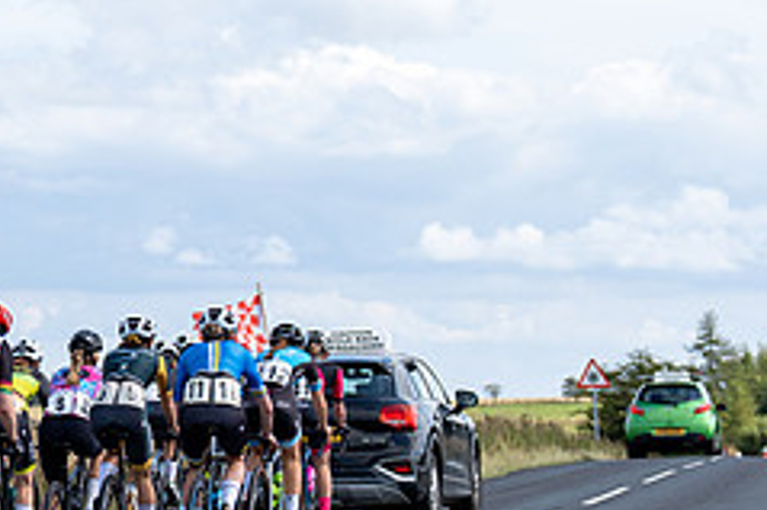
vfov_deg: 8.1
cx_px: 170
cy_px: 277
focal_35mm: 170
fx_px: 3619
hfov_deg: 12.1
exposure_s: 1/800
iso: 100
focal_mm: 70
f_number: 3.5
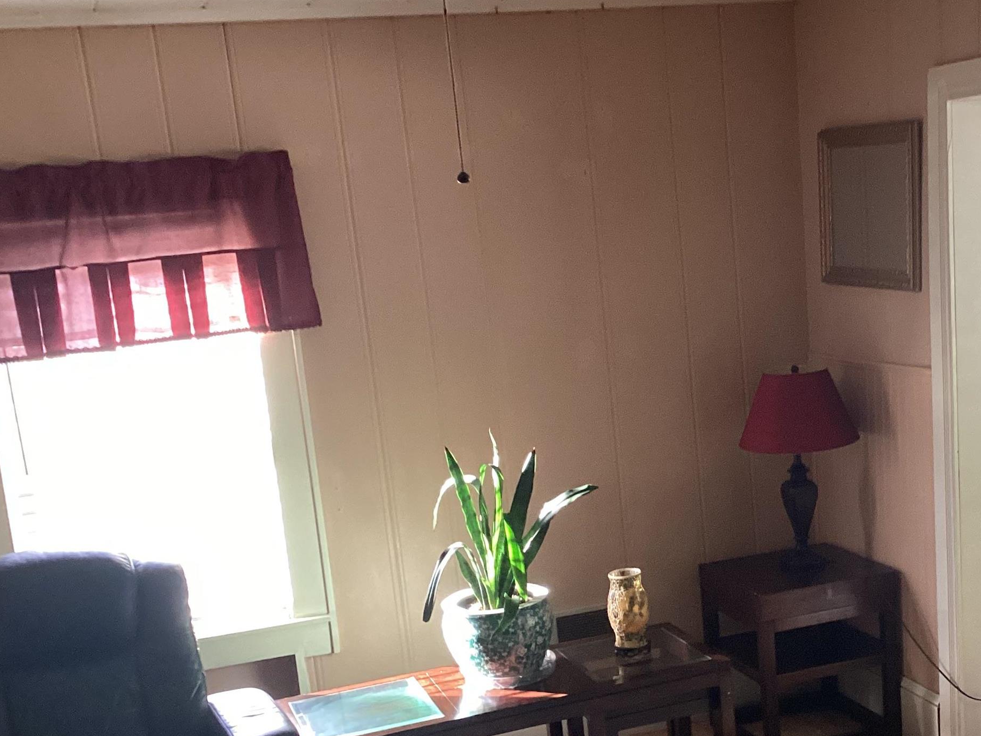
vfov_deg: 27.7
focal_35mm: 52
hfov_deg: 36.2
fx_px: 1474
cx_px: 692
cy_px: 536
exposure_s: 1/60
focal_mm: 3.3
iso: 200
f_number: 2.4
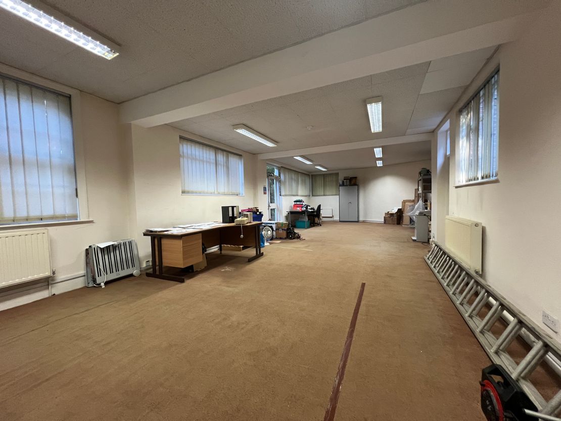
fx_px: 211
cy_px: 210
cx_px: 280
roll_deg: +2.8
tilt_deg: -2.4
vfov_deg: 89.9
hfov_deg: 106.2
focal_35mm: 13
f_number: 1.8
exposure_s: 1/50
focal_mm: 1.57
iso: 250
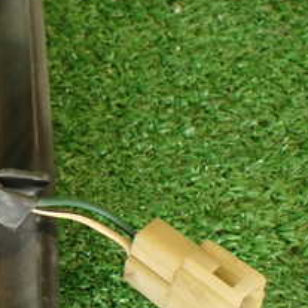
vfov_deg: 22.4
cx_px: -83
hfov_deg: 20.7
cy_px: 182
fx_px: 775
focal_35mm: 77
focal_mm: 5.4
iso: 200
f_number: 2.3
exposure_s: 1/60
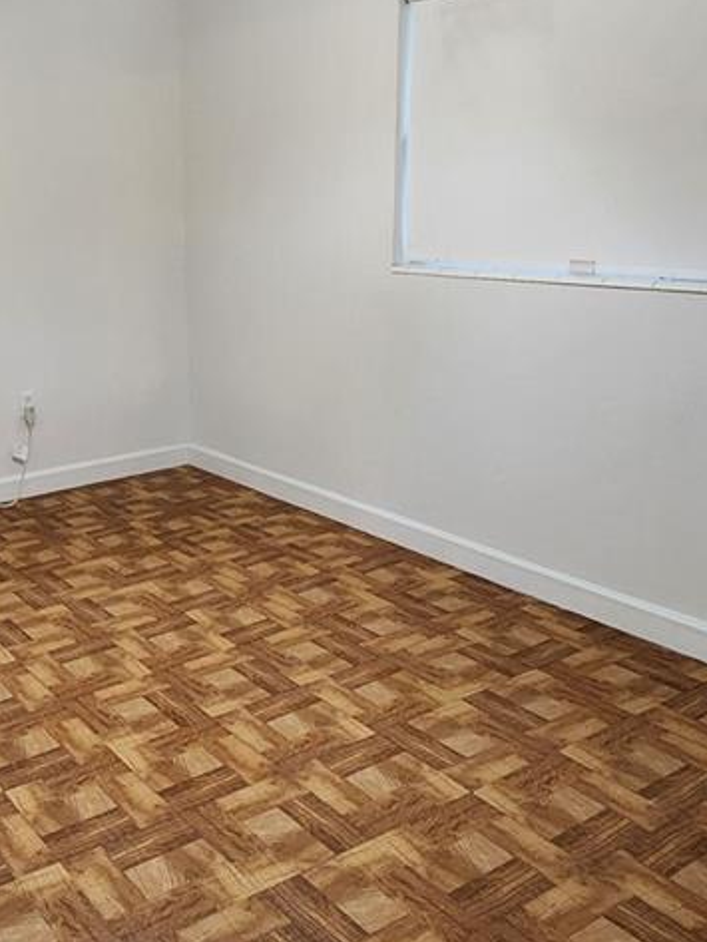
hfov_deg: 40.6
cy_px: 452
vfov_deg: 55.3
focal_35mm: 33
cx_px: 112
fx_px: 898
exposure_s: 1/30
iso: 400
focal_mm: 2.2
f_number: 2.2
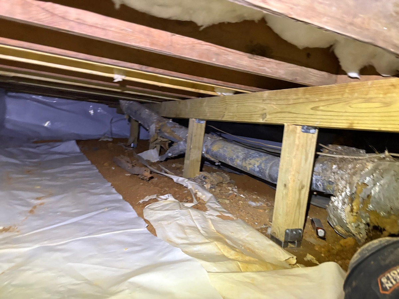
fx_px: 300
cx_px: 200
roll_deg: -5.3
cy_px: 150
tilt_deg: -4.2
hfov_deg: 67.3
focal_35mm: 26
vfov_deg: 53.1
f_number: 1.6
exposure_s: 1/34
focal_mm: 5.96
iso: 500
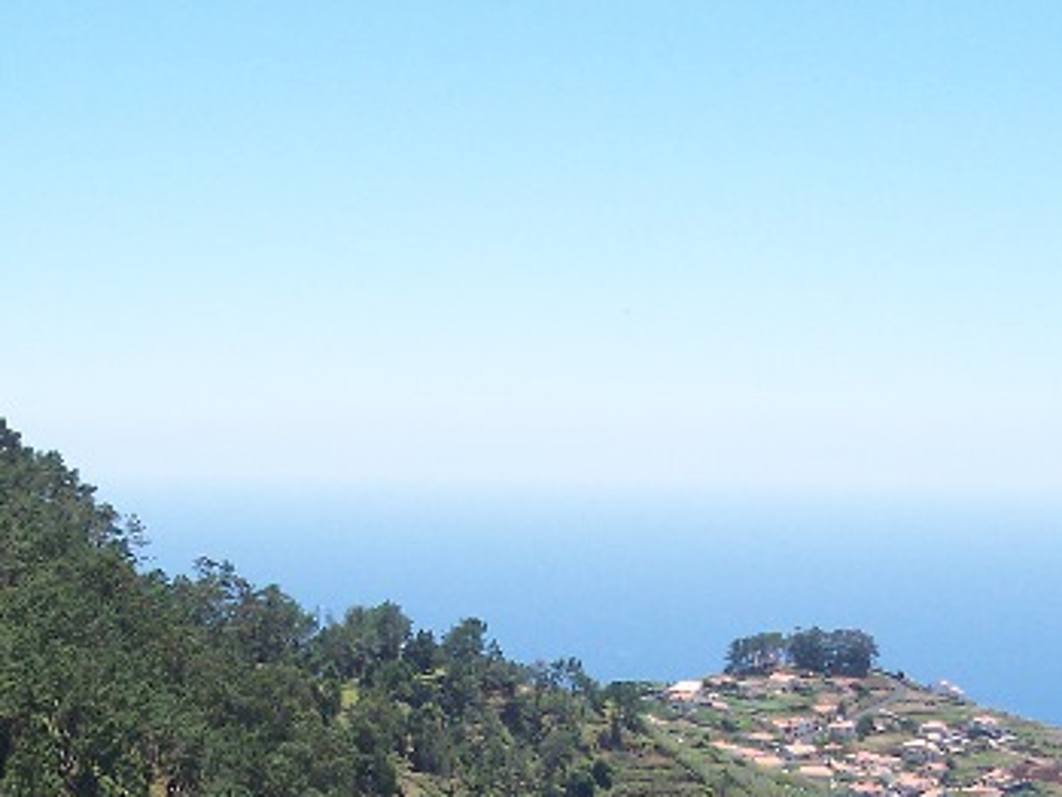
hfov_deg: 22.4
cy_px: 800
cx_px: 362
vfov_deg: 16.6
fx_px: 2670
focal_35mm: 87
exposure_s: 1/500
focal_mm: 8
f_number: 4.8
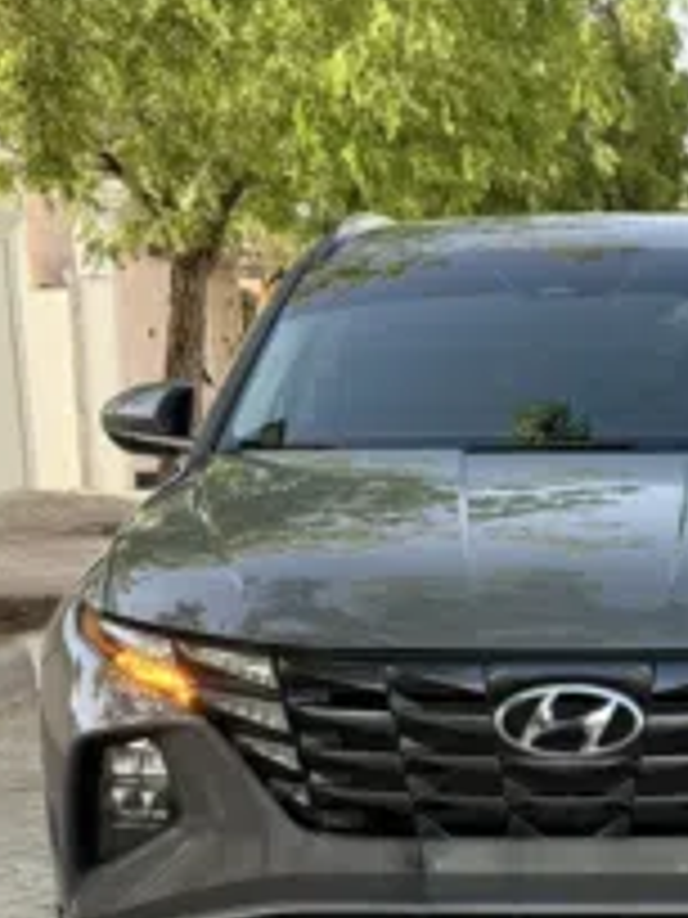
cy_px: 846
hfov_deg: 15.6
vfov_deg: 20.4
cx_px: 558
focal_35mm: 94
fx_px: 2491
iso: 100
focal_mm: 6.76
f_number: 1.78
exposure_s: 1/895
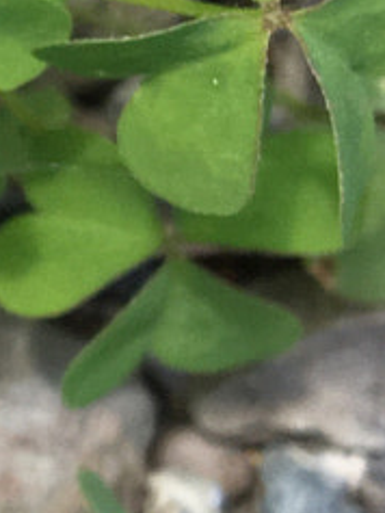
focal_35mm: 196
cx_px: -818
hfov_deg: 6.8
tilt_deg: -63.3
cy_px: 169
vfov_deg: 10.1
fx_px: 2904
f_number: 2.2
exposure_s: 1/487
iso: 25
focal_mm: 4.15
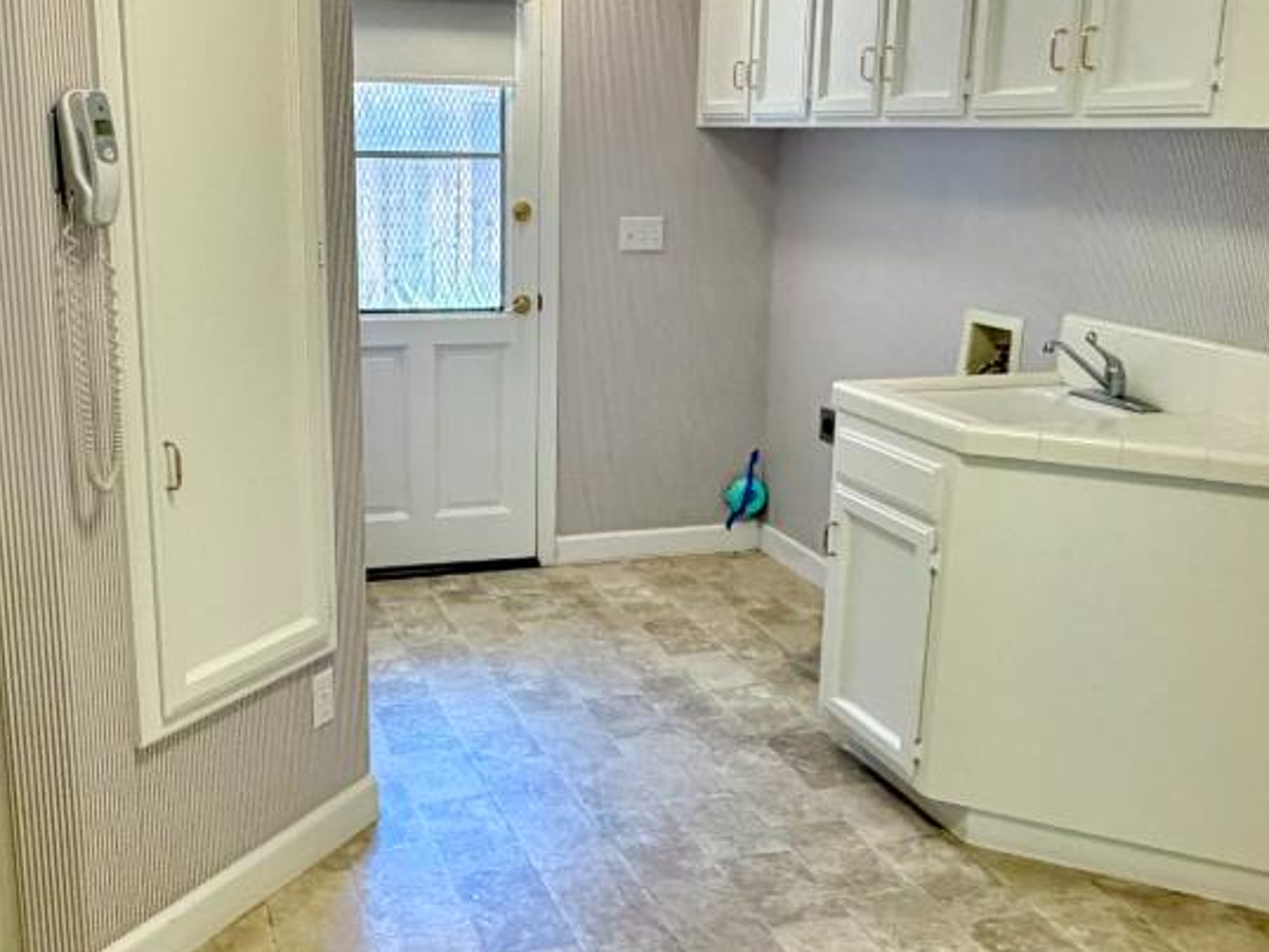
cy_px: 496
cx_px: 597
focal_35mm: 39
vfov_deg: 36.8
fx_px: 1430
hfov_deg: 47.8
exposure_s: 1/60
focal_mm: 2.22
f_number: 2.2
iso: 250
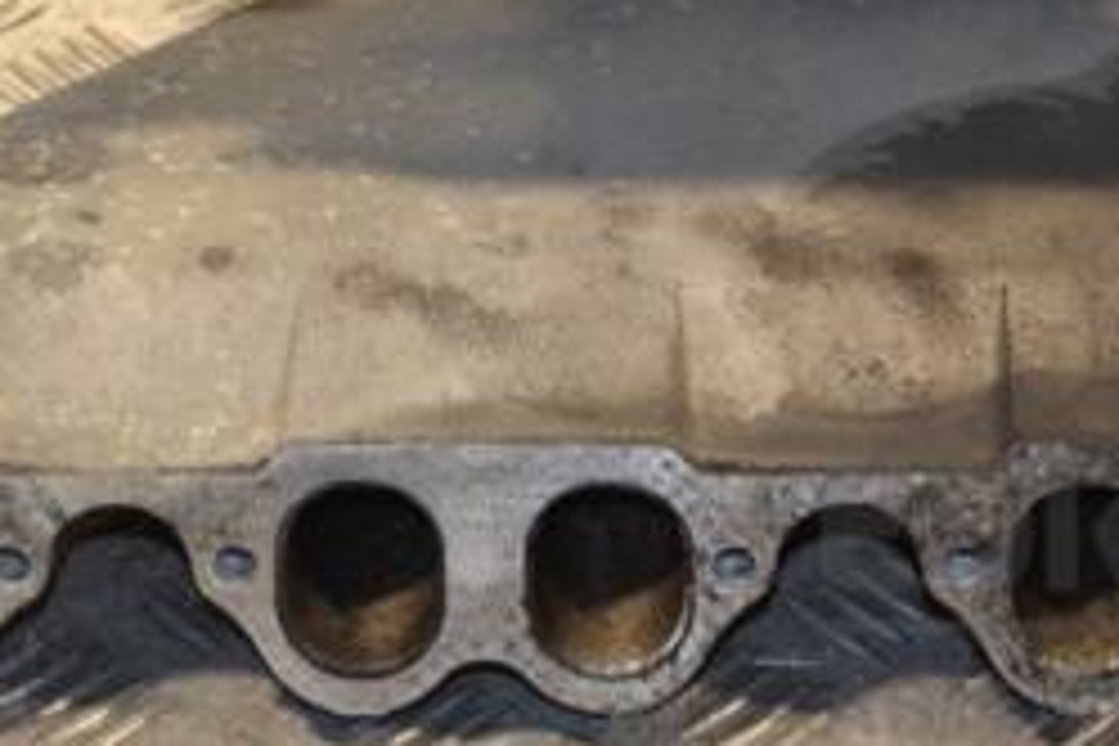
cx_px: 737
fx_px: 3823
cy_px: -76
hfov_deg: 16.6
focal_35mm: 123
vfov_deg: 11.0
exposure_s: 1/80
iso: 400
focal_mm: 34
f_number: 5
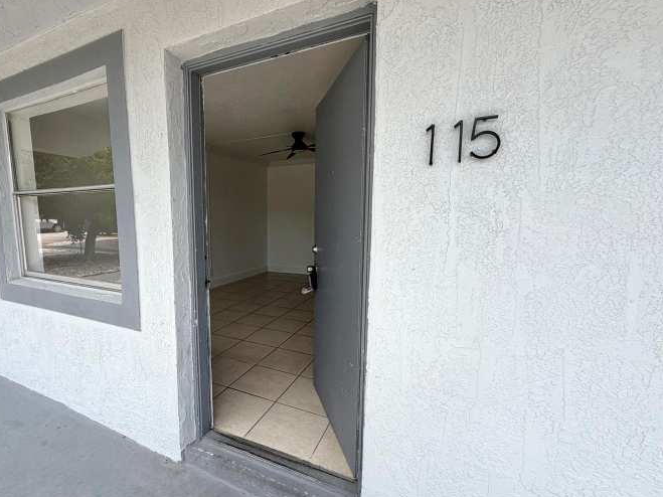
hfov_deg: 90.3
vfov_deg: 74.7
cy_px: 256
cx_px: 279
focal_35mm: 17
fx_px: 326
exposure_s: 1/540
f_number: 2.2
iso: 40
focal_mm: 2.22
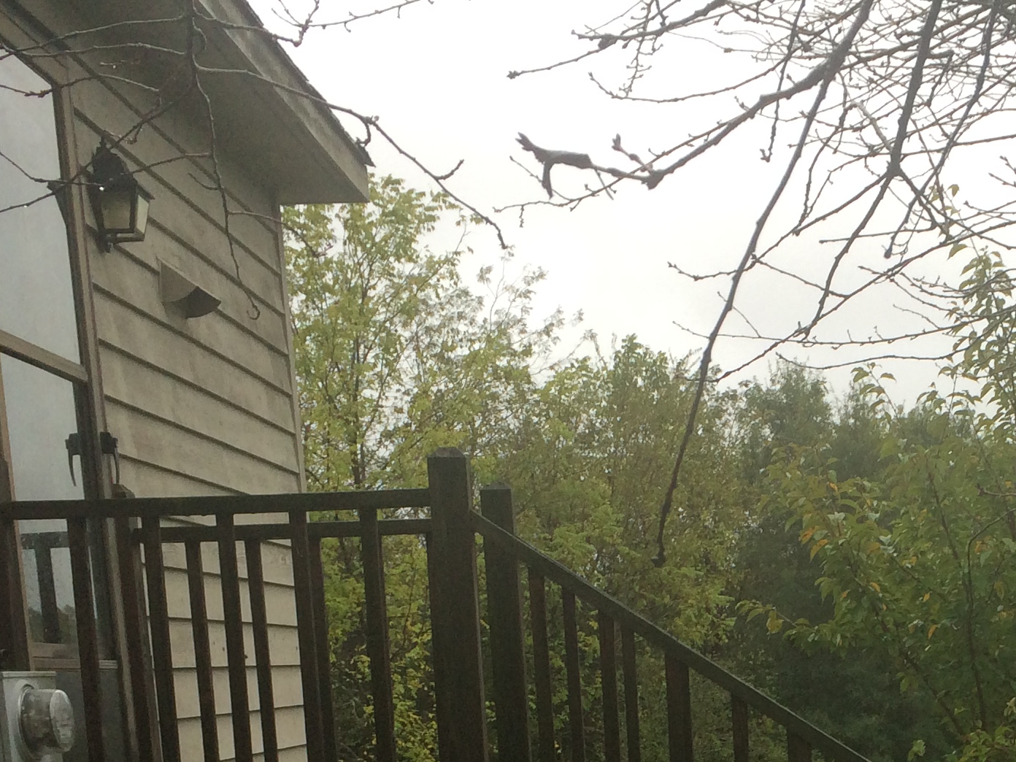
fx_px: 1996
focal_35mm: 68
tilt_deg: -7.2
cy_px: 889
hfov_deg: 27.6
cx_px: 901
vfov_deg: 20.4
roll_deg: +3.0
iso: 64
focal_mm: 4.15
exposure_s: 1/120
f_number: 2.2
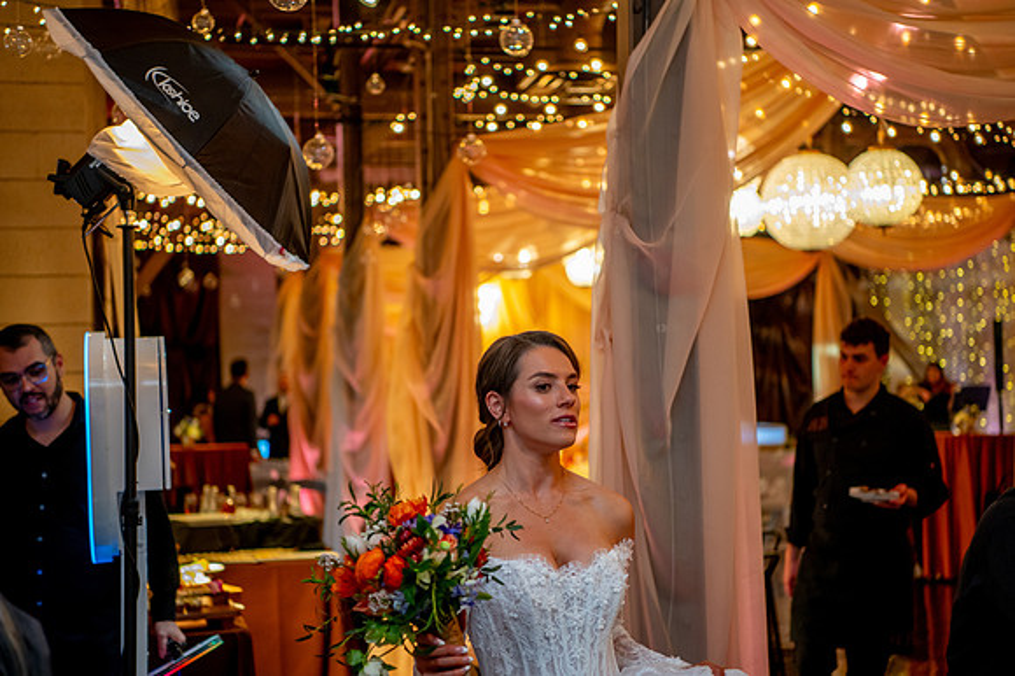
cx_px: 511
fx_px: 2015
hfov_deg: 28.3
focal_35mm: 72
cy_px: 338
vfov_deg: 19.0
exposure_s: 1/160
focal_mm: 70
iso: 2500
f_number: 2.8
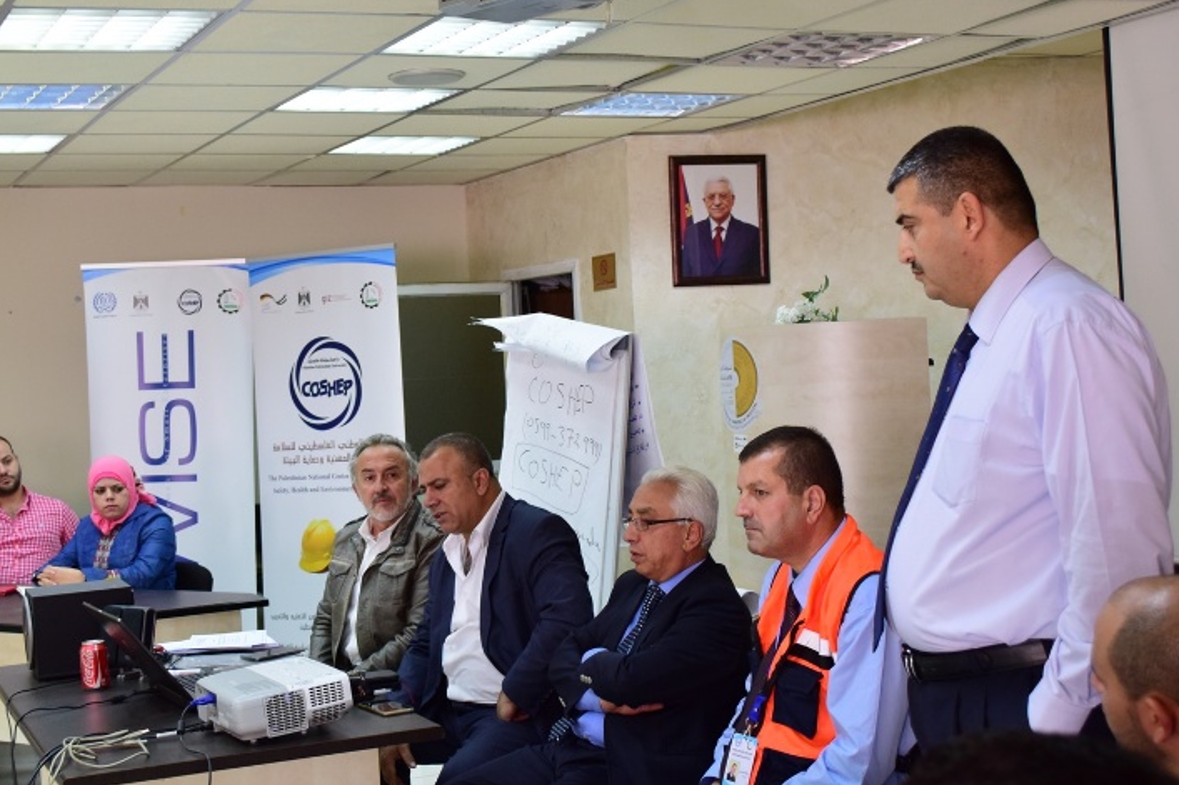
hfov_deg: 38.9
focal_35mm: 51
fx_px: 1670
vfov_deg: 26.5
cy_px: 398
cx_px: 537
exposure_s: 1/50
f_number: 6.3
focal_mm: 30
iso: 1250
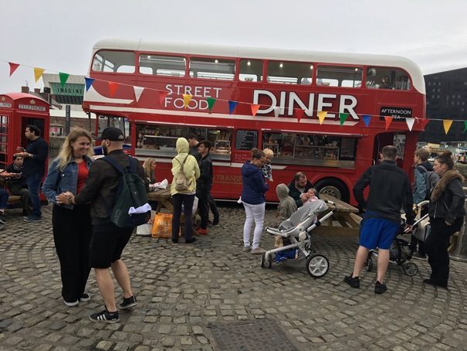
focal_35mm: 29
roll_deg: -1.9
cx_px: 234
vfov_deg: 48.2
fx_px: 391
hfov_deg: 61.6
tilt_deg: -5.5
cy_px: 176
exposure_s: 1/422
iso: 25
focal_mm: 4.15
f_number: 2.2
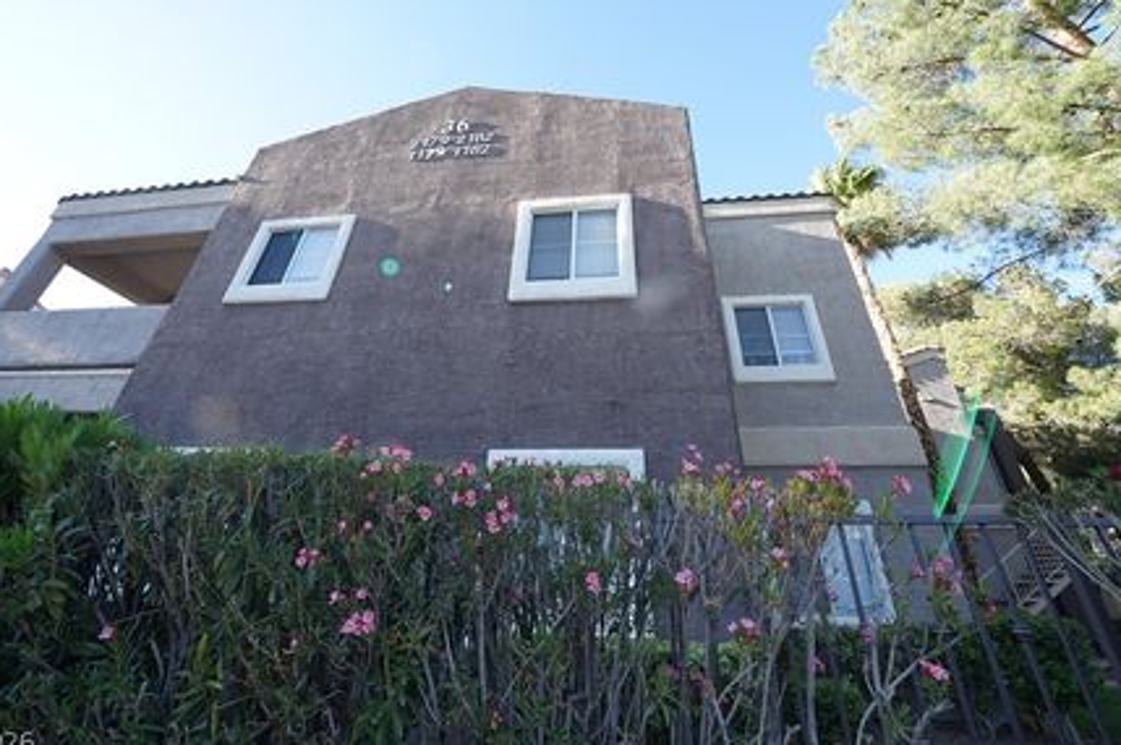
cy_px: 325
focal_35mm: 14
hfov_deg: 104.3
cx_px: 562
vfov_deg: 80.7
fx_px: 435
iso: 200
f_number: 9
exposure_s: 1/50
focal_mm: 12
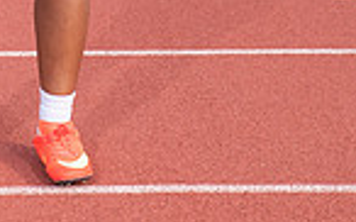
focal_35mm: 173
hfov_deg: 12.0
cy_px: -278
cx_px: 34
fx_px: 1677
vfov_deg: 7.2
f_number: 8
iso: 160
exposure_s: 1/320
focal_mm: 55
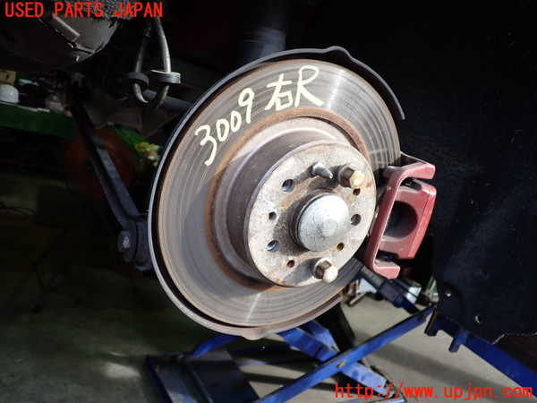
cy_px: 202
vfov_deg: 46.8
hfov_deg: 60.0
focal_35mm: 30
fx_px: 465
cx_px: 268
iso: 200
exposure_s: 1/100
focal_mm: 5.4
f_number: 2.3
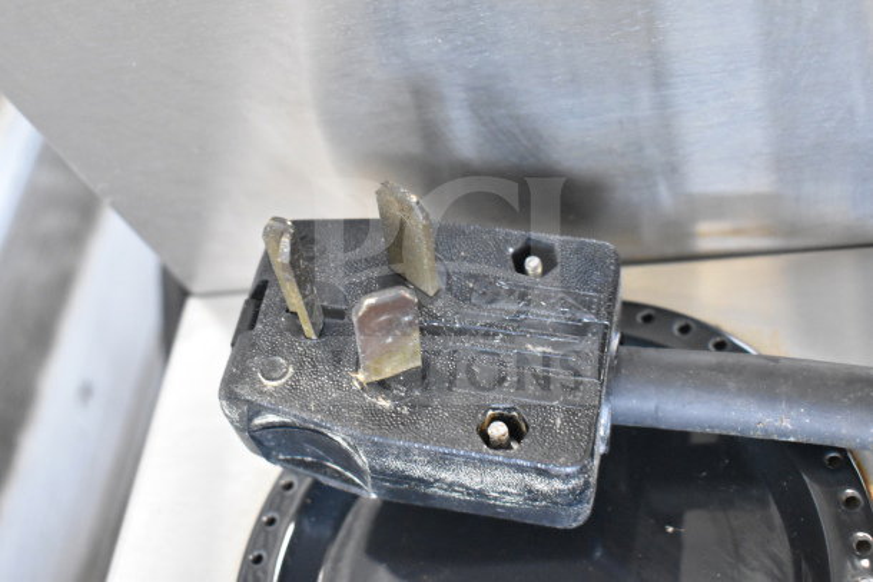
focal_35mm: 51
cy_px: 291
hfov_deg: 38.9
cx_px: 436
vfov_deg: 26.5
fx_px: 1237
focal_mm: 34
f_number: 4.5
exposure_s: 1/60
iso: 6400
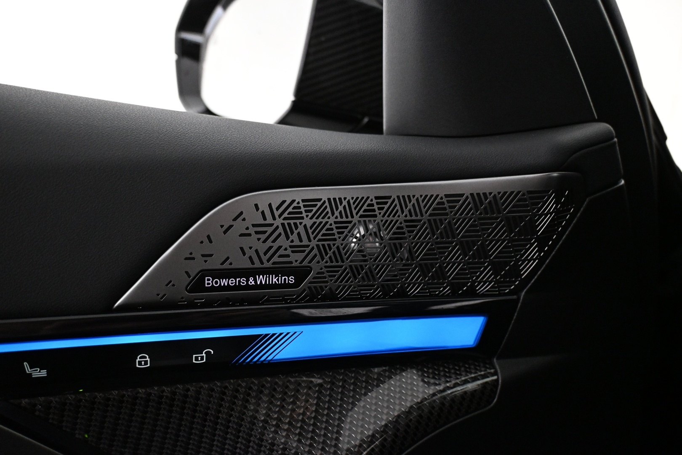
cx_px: 341
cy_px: 228
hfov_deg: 63.2
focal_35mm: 29
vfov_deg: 44.6
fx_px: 554
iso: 4000
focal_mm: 19.5
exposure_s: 1/100
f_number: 3.8
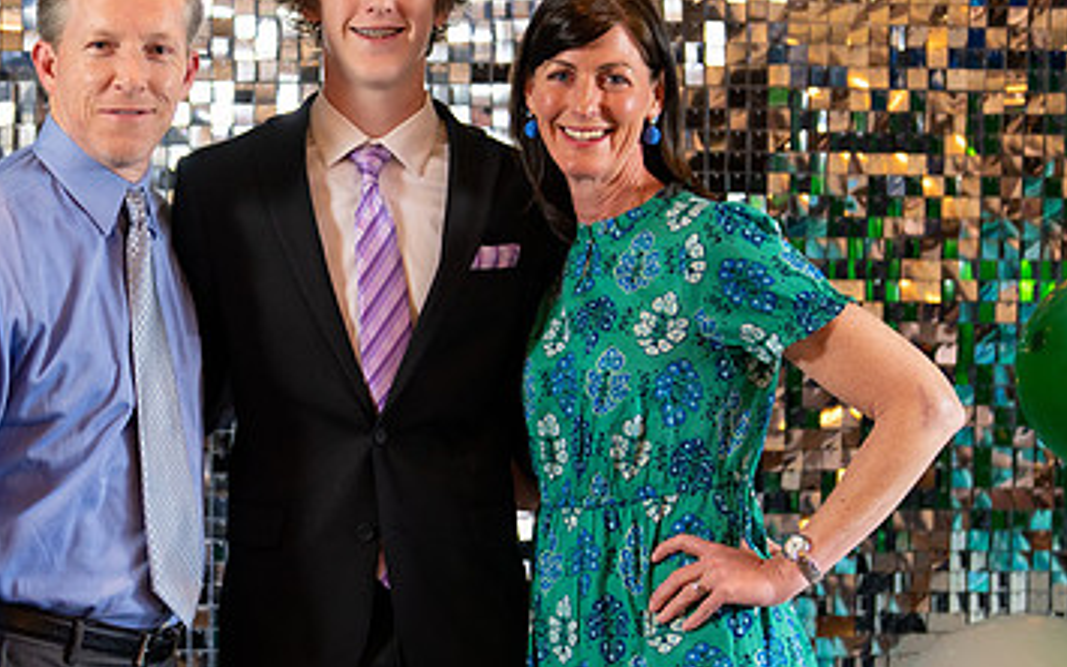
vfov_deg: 14.4
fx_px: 2647
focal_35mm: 91
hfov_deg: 22.7
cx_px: 361
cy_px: 327
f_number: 1.2
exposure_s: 1/320
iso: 800
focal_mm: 50
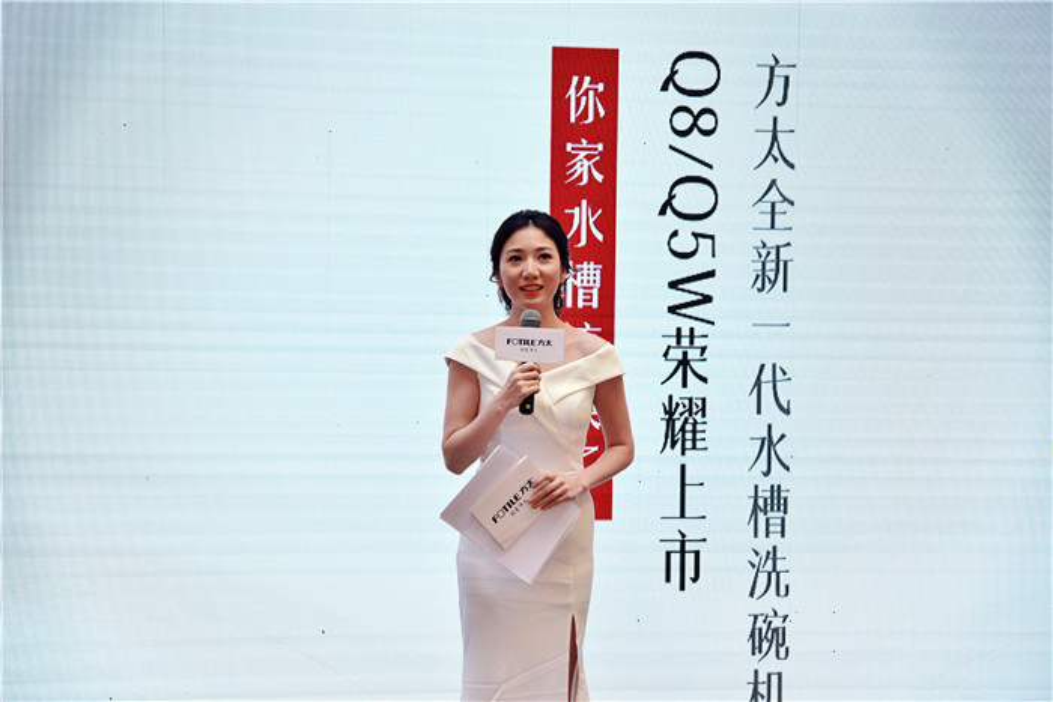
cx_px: 526
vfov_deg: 19.5
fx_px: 2048
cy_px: 351
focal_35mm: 70
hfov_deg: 28.8
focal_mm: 70
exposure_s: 1/100
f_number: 5
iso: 640
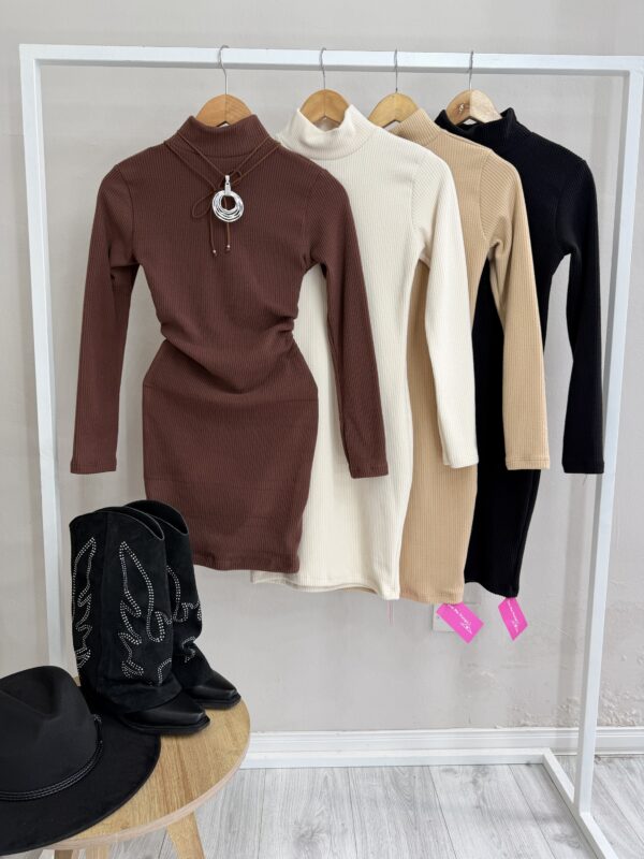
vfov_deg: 71.6
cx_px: 322
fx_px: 595
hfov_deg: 56.8
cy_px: 430
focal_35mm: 24
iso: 64
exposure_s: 1/121
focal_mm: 6.76
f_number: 1.78
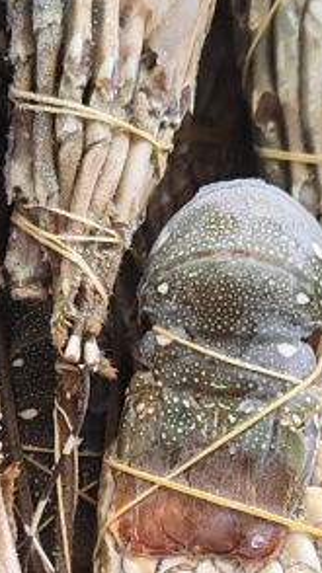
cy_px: 556
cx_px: 10
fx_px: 1444
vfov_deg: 21.8
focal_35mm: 95
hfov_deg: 12.6
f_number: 1.9
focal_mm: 6.12
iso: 320
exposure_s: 1/100
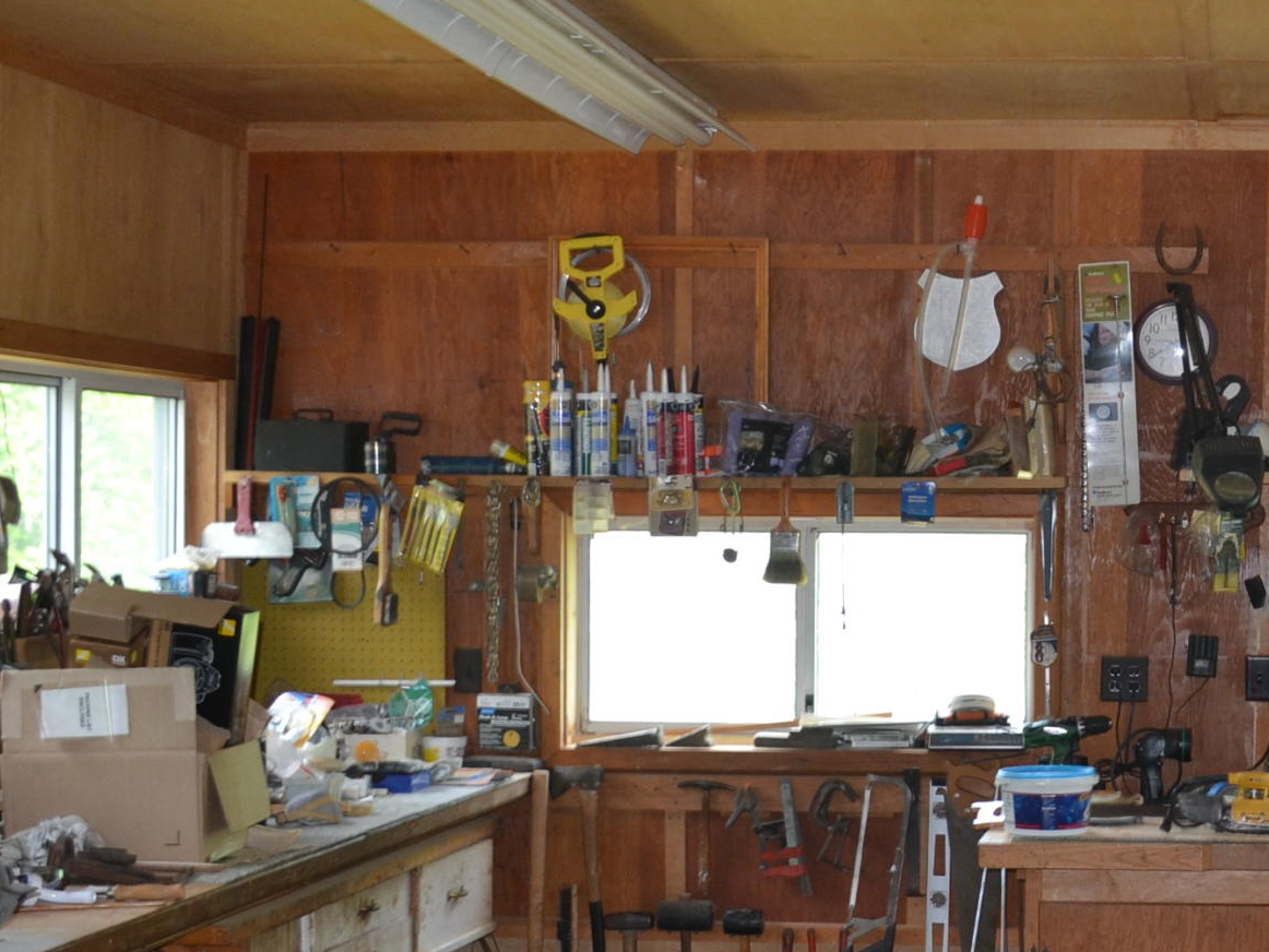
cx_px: 1152
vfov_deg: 21.9
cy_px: 574
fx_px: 2457
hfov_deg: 27.8
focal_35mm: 67
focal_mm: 18
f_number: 4
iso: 400
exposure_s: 1/80
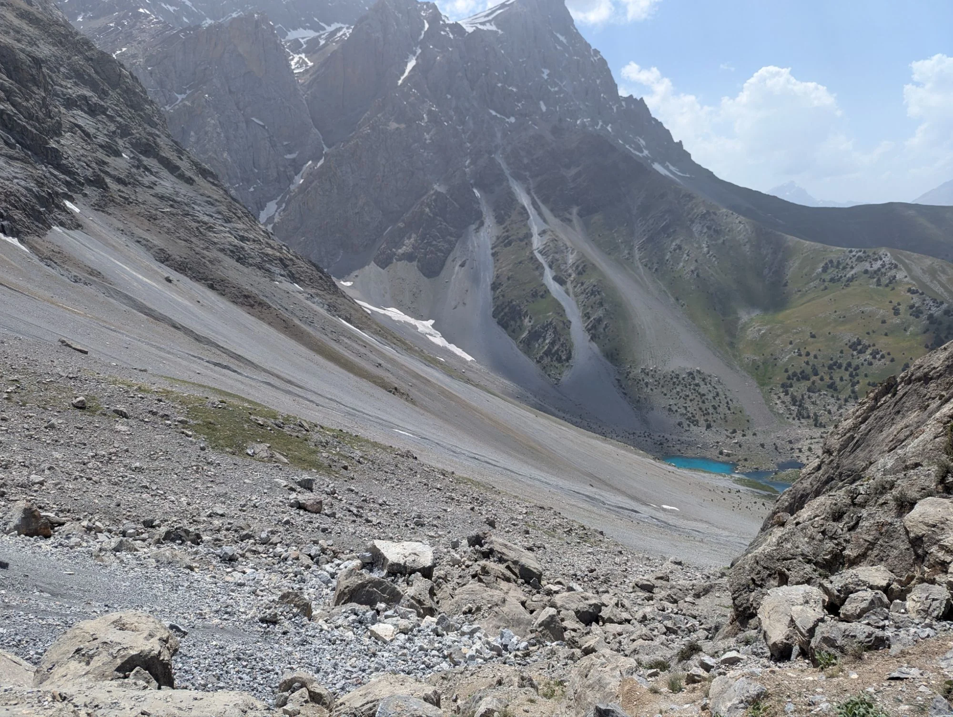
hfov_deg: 71.5
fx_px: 662
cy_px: 358
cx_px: 476
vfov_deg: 56.9
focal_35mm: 24
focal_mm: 6.81
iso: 51
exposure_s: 1/2571
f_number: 1.85
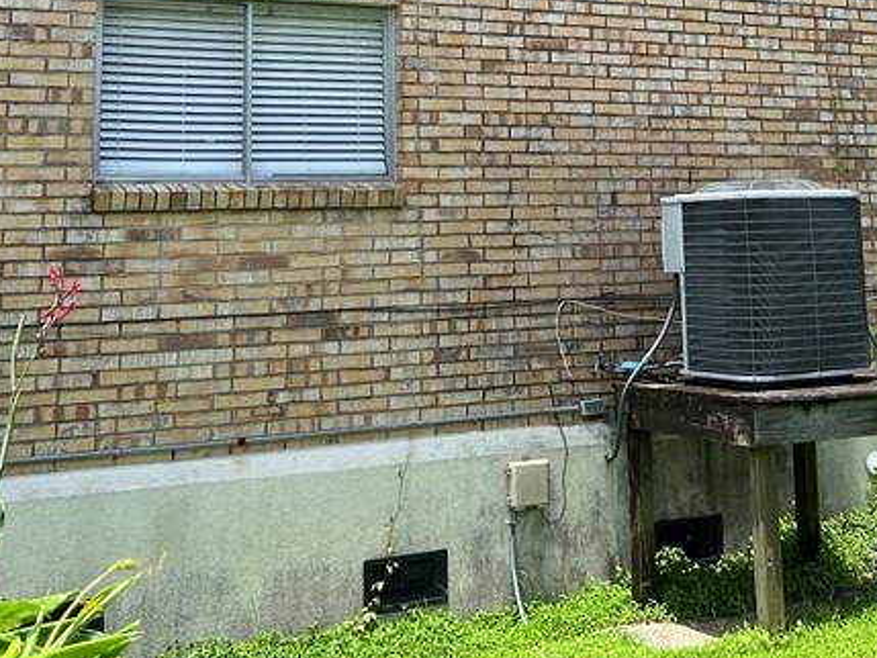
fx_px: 1571
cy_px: -31
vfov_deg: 22.6
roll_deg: +0.0
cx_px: 605
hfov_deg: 30.9
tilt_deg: +8.6
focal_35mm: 62
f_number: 1.5
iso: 50
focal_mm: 5.7
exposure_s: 1/2045
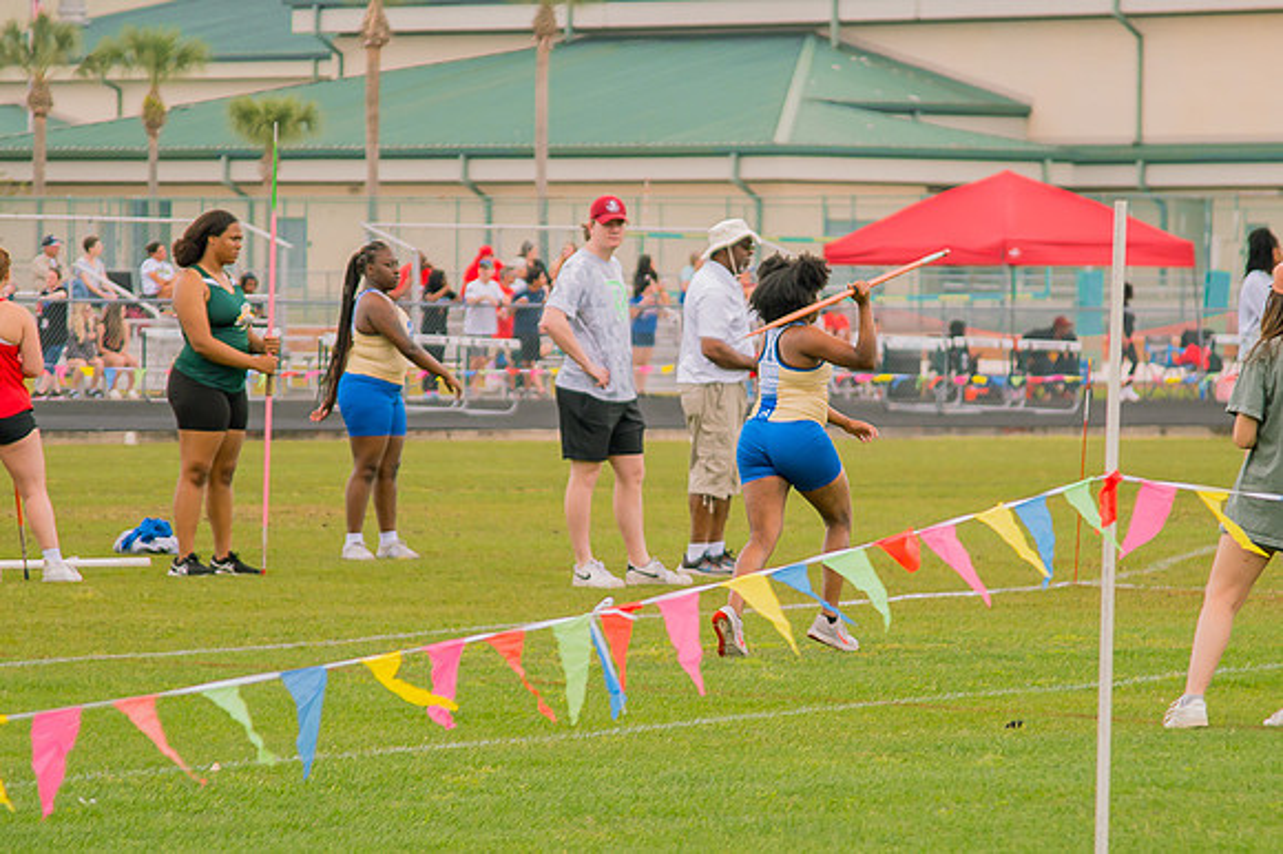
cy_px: 451
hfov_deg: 8.1
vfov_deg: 5.4
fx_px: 9072
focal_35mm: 255
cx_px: 727
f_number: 4
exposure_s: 1/200
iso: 200
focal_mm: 120
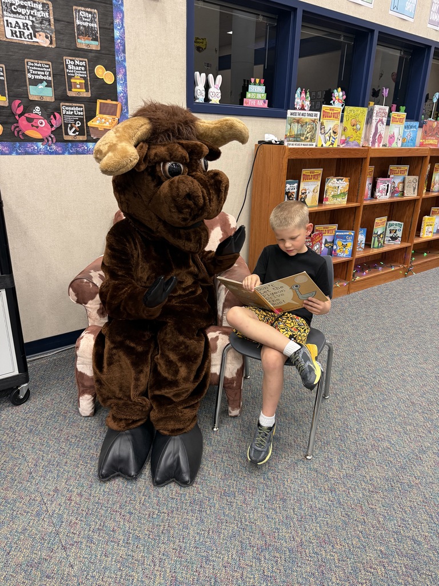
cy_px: 293
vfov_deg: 71.6
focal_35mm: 24
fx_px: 406
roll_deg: -1.1
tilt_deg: -19.5
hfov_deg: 56.8
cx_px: 220
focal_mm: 6.76
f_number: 1.78
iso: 200
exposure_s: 1/60
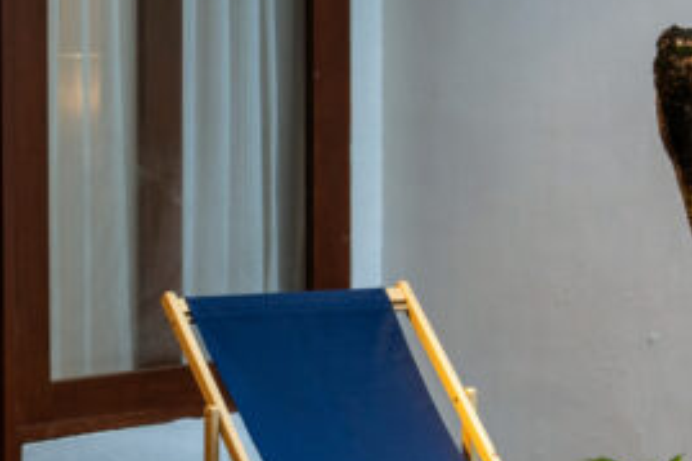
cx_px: 221
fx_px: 2747
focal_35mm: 143
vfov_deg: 9.6
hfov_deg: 14.3
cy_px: 330
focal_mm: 50
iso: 800
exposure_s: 1/60
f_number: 4.5
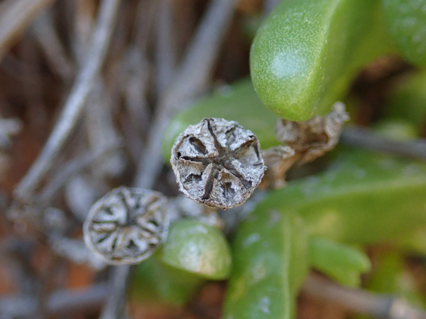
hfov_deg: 33.8
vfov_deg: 25.7
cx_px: 213
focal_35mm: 57
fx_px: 701
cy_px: 160
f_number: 3.5
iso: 800
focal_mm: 10.29
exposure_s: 1/125
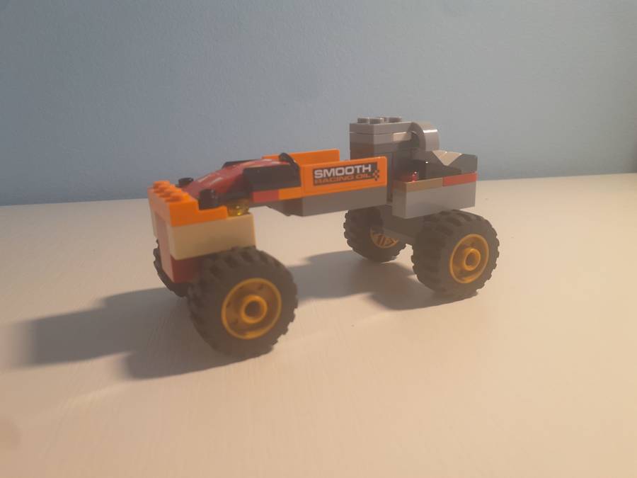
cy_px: 239
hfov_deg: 67.3
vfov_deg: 53.1
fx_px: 478
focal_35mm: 26
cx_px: 318
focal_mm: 4
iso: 80
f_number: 1.8
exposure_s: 1/60
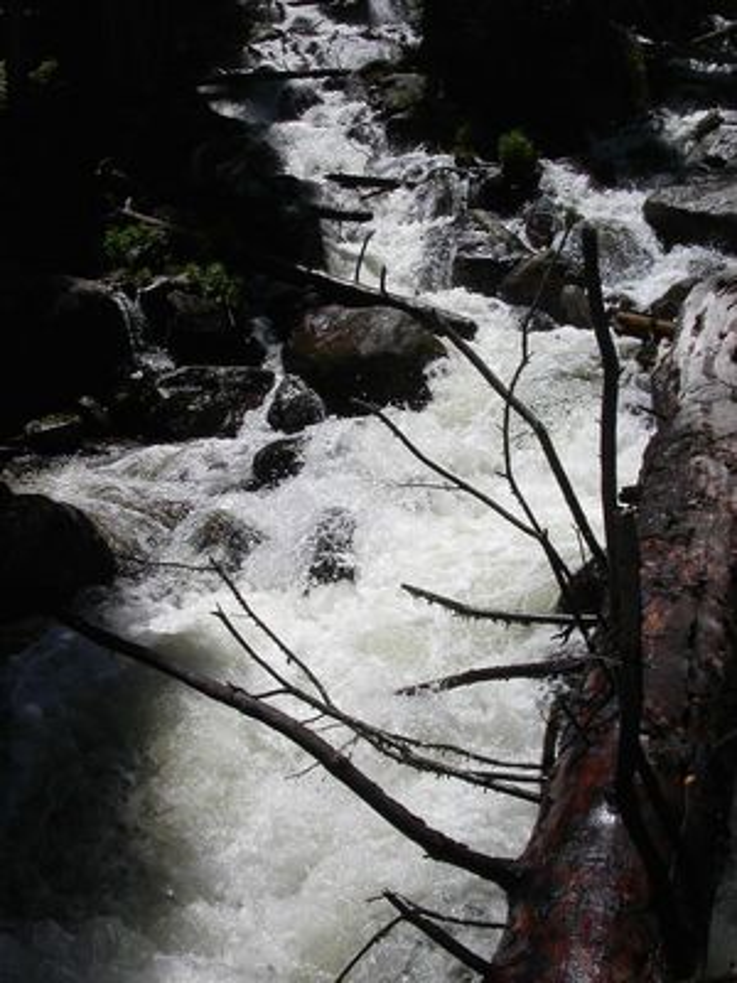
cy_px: 492
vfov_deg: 49.0
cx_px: 368
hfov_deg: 37.7
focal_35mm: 38
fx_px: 1079
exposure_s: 1/750
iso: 100
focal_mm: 7.8
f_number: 8
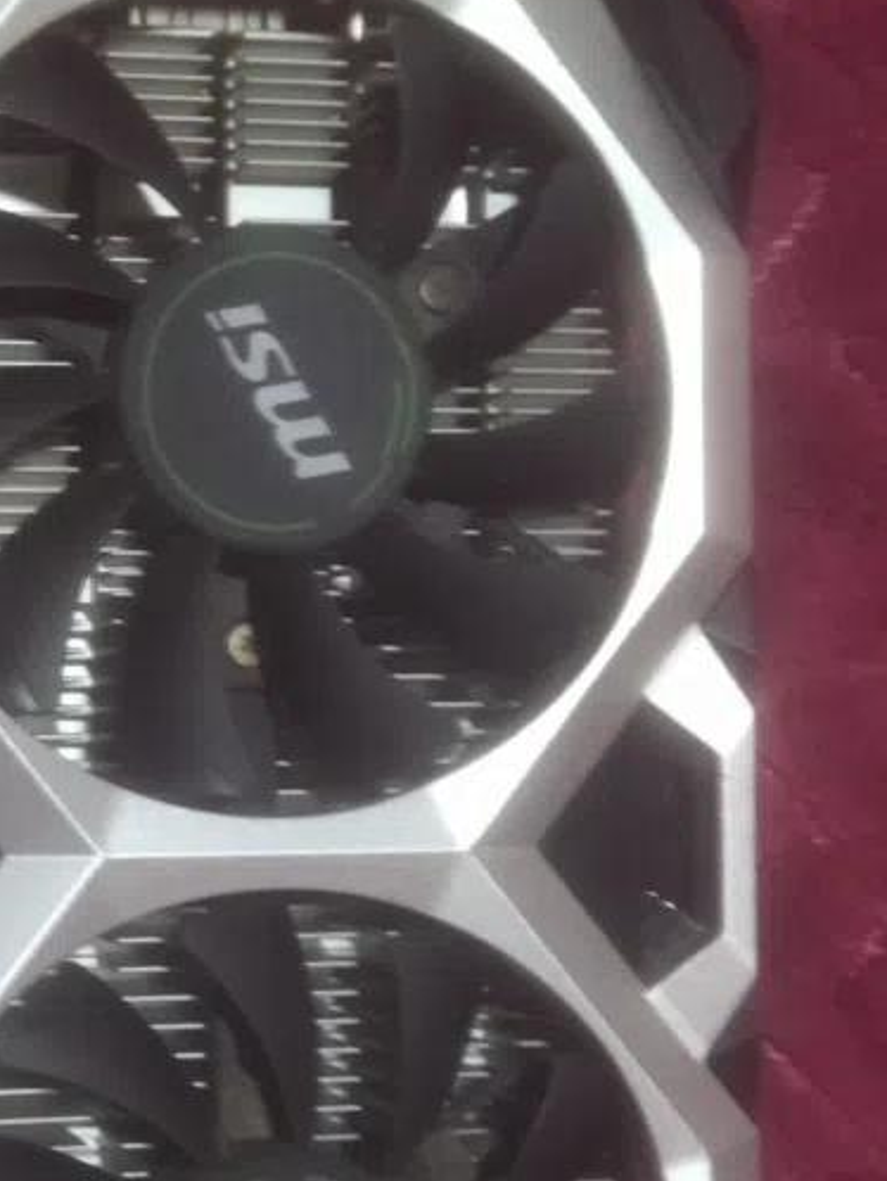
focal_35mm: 74
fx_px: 2526
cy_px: 751
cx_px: -5
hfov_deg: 19.3
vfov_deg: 26.2
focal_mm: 4.74
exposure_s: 1/17
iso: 769
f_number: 1.79
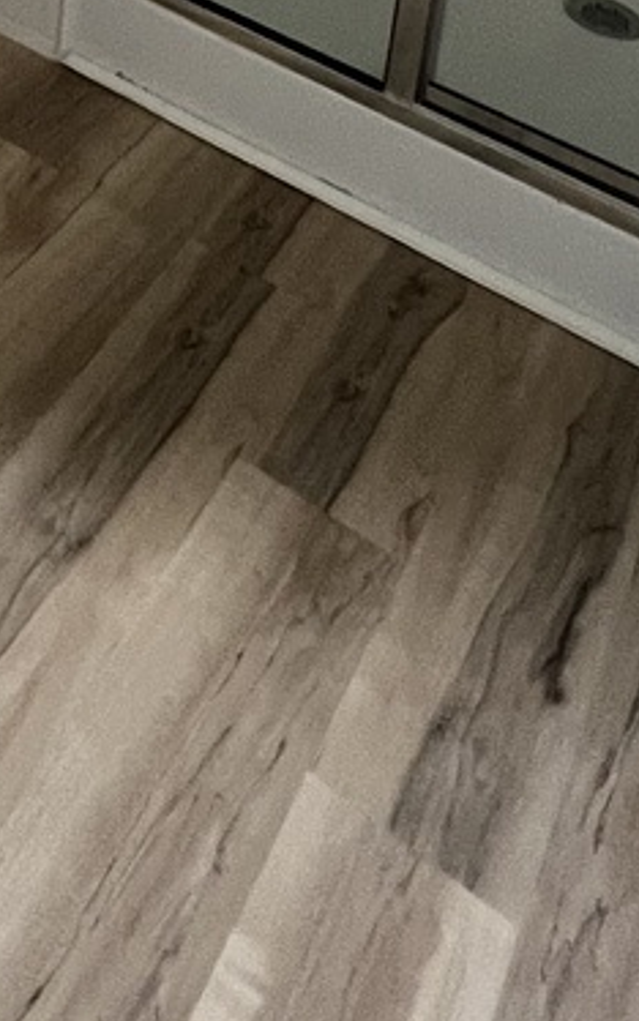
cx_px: -52
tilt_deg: -9.2
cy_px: -693
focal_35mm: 53
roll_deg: -4.9
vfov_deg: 24.1
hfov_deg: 23.1
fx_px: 1476
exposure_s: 1/60
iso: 200
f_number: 1.8
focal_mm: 1.57
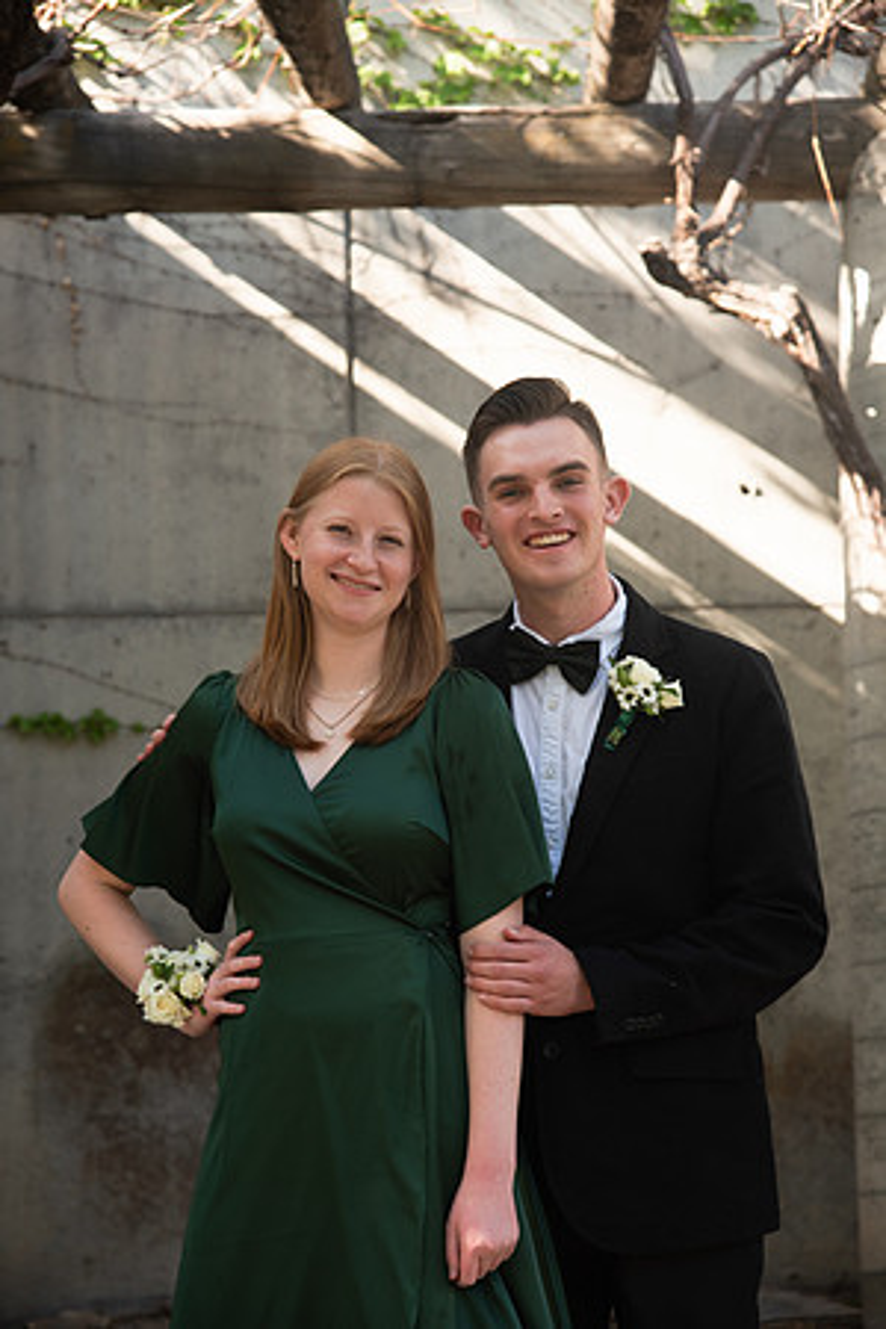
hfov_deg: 14.9
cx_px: 443
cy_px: 664
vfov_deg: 22.1
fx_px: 3396
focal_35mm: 92
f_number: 5
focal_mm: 92
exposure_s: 1/200
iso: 400
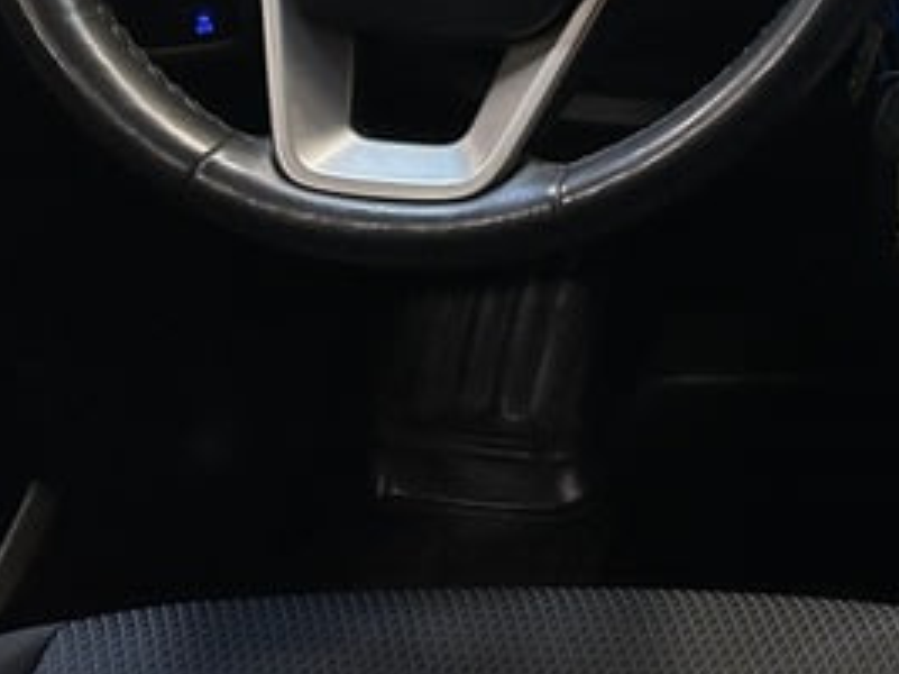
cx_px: 1343
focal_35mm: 81
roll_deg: -0.5
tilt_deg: -20.5
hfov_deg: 20.6
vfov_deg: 16.5
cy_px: -356
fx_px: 2103
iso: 125
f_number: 1.78
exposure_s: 1/50
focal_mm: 6.86
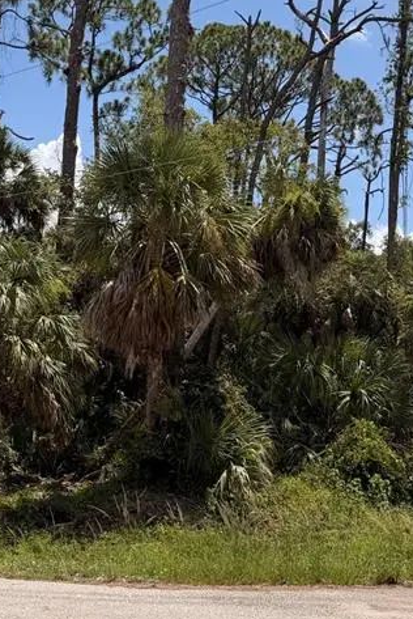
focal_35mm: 54
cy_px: 334
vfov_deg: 36.8
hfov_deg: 25.1
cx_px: 231
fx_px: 928
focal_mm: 6.76
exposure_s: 1/4975
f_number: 1.78
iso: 80
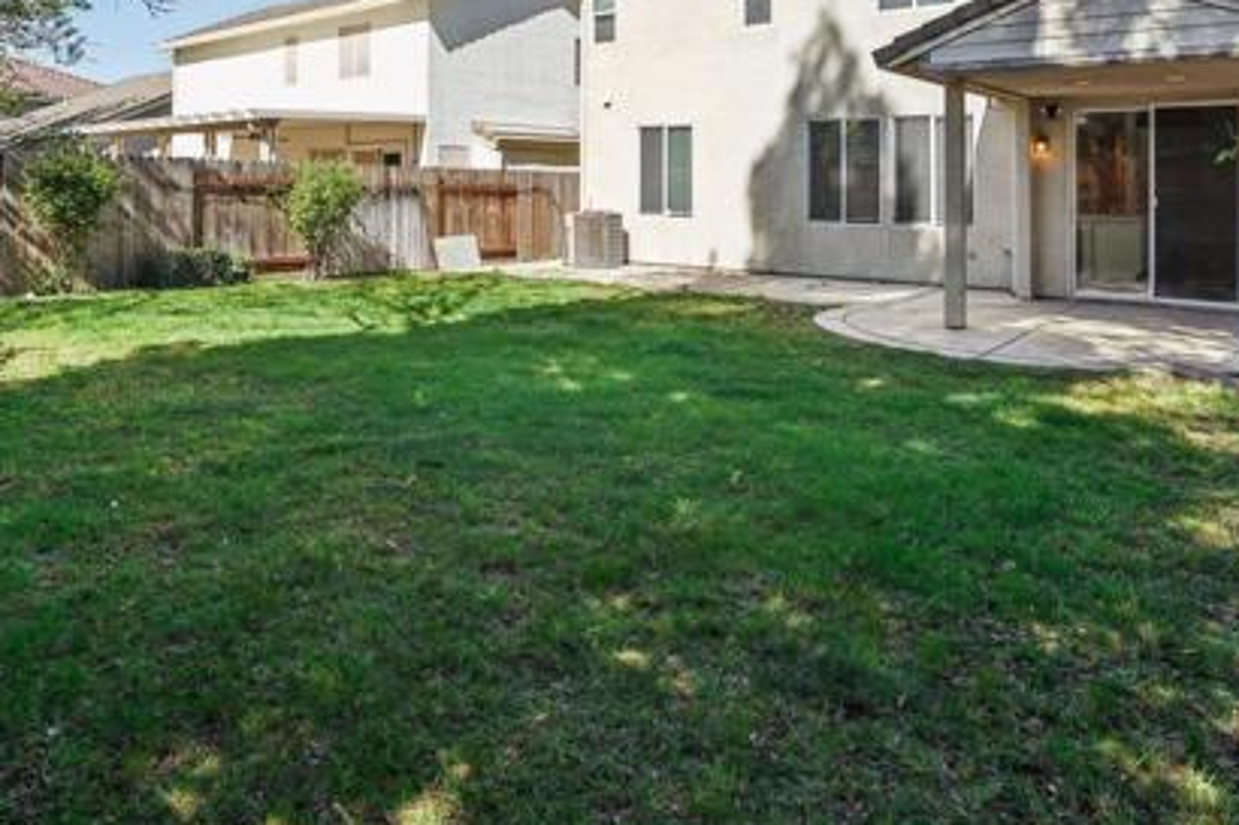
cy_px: 201
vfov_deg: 49.1
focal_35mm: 25
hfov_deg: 70.9
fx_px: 860
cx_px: 508
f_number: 8
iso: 250
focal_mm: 16
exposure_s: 1/320
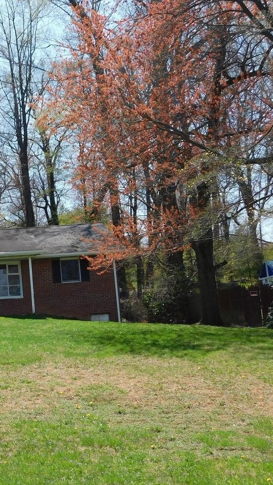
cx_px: -47
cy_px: 249
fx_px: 695
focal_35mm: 54
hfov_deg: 20.8
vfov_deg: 38.5
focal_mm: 6.3
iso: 125
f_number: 3.5
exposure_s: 1/800
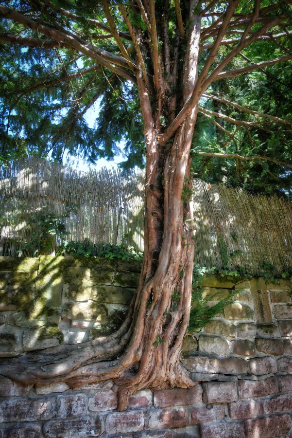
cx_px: 146
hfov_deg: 53.2
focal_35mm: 24
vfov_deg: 73.7
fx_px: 292
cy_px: 219
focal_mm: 24
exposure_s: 1/200
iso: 500
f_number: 6.3
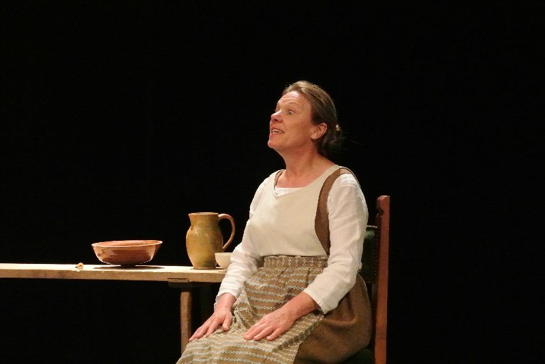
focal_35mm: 186
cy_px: 182
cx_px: 272
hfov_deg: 11.0
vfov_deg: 7.4
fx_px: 2818
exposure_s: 1/80
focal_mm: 69
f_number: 4.8
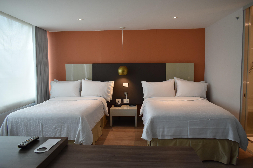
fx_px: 190
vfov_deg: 47.9
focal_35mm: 27
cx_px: 126
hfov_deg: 67.4
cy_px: 84
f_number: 4.5
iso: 400
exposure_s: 1/80
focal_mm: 18
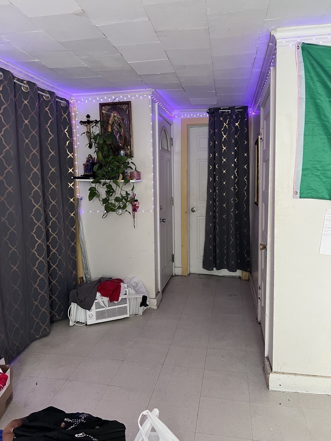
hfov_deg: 53.1
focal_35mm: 26
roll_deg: +1.2
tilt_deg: -4.2
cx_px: 166
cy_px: 220
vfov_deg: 67.3
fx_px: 331
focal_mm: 5.7
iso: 400
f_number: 1.5
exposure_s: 1/60
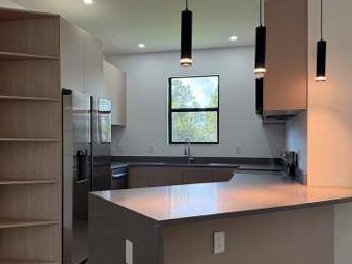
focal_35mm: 34
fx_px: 346
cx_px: 170
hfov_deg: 54.0
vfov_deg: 41.7
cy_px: 141
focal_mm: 6.76
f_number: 1.78
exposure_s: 1/211
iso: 200
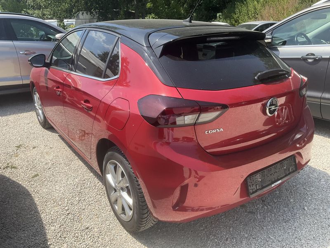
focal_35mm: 29
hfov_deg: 61.7
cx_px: 165
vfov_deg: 48.2
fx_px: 276
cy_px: 124
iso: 25
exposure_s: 1/978
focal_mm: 3
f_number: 1.8
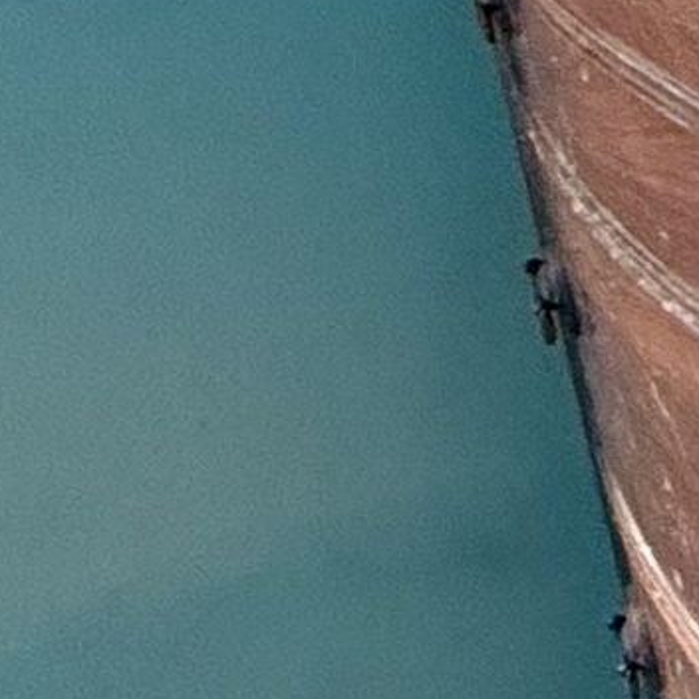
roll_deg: -0.9
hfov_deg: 7.8
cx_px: 2909
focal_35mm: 108
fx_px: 2467
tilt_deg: -11.7
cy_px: -342
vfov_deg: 15.0
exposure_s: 1/91
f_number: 2.2
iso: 320
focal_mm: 2.22
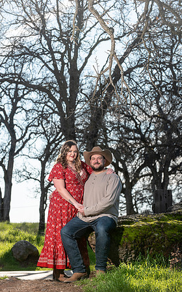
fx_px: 1016
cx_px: 94
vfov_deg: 16.3
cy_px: 146
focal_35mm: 128
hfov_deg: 10.2
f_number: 5.6
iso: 50
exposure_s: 1/250
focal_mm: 125
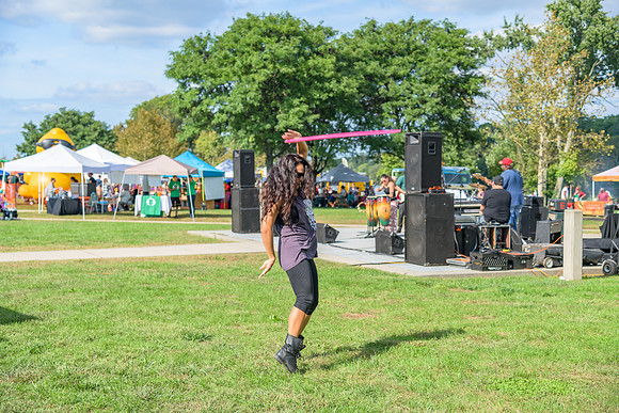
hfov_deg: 39.6
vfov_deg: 27.0
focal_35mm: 50
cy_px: 206
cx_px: 310
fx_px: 860
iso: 64
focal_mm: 50
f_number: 4
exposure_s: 1/200
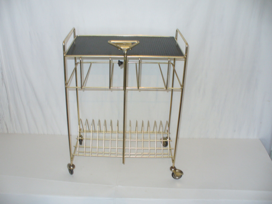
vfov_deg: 38.7
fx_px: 291
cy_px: 102
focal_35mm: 37
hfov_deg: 50.1
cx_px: 136
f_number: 2.8
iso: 125
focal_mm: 6.1
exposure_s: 1/8
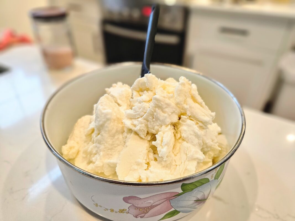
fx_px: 196
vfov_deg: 58.9
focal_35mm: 23
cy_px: 110
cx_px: 148
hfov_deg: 73.9
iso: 200
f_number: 1.8
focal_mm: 5.4
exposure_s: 1/120
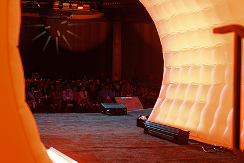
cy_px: 59
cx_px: 100
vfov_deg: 20.3
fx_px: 454
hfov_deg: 30.0
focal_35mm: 67
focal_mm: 50
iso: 250
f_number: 4
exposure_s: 1/60
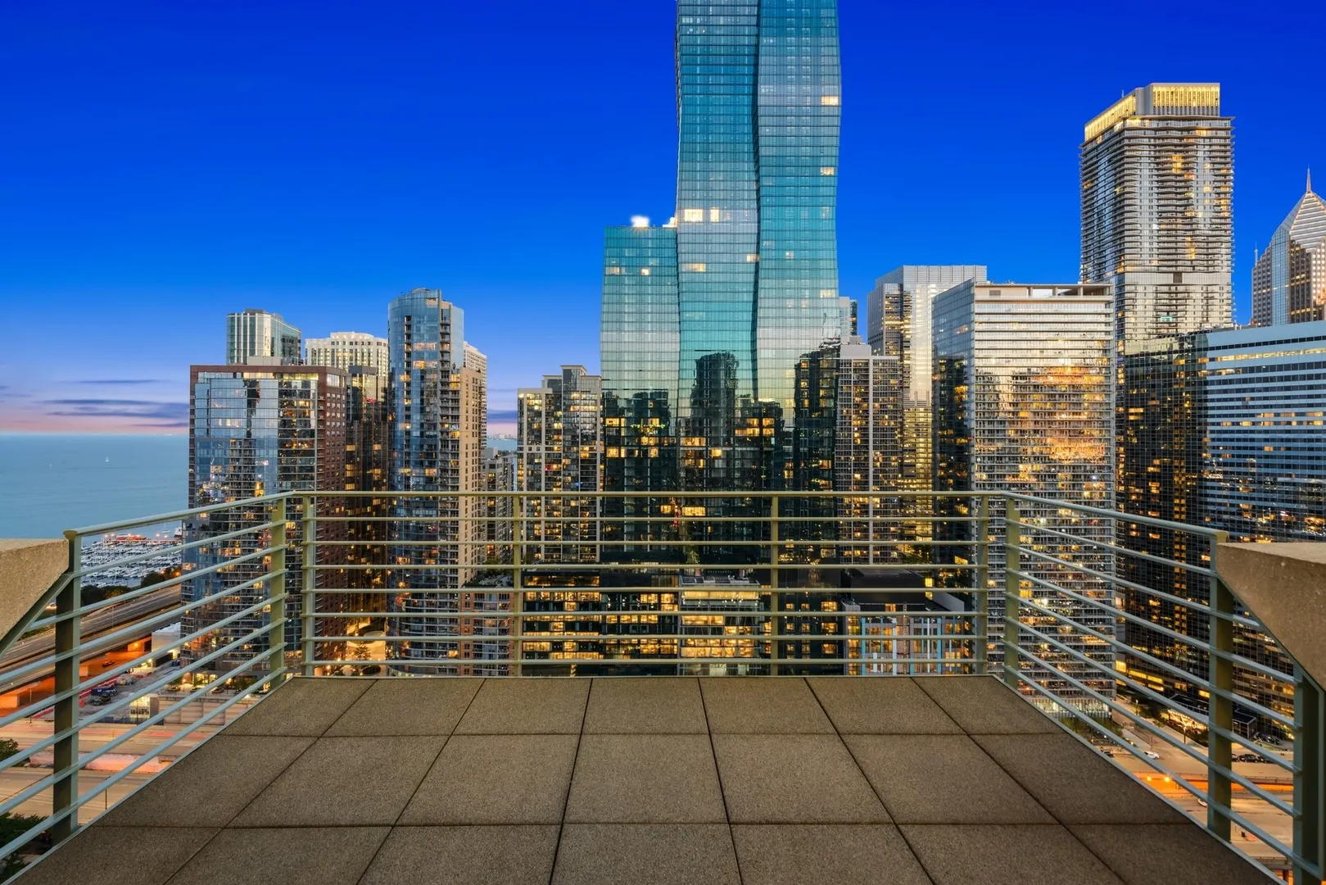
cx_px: 663
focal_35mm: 16
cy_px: 442
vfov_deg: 73.8
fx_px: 589
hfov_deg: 96.7
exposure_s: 13
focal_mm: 16
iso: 100
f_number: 11
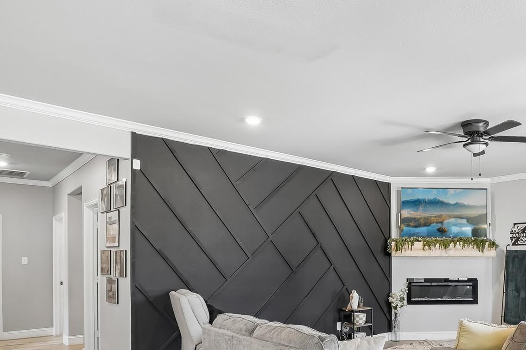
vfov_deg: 46.1
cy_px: 265
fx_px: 394
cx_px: 385
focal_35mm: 27
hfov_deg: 64.0
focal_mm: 10
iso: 400
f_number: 8
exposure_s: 1/8
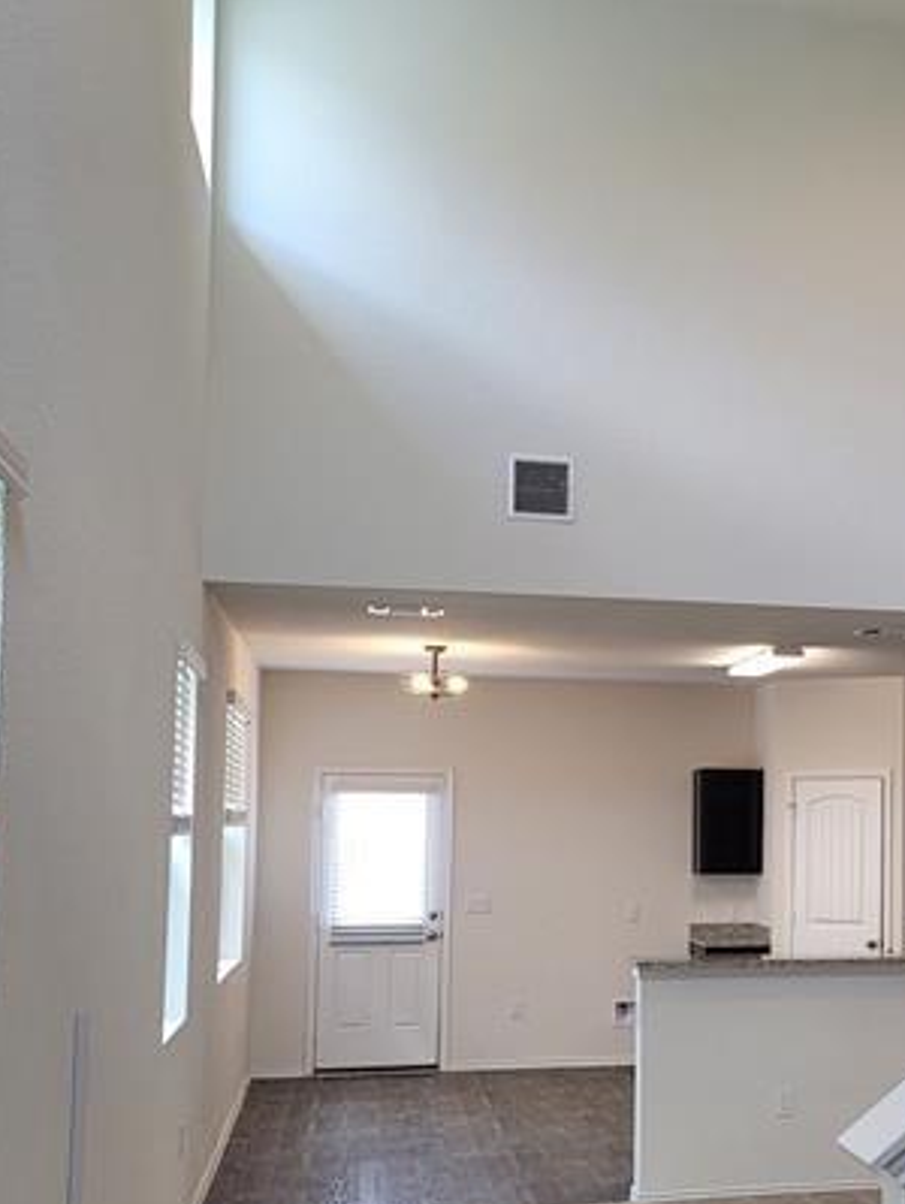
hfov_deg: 27.8
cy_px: 718
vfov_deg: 38.0
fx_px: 1740
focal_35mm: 50
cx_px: 854
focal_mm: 5.4
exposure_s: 1/120
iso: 200
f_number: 1.8
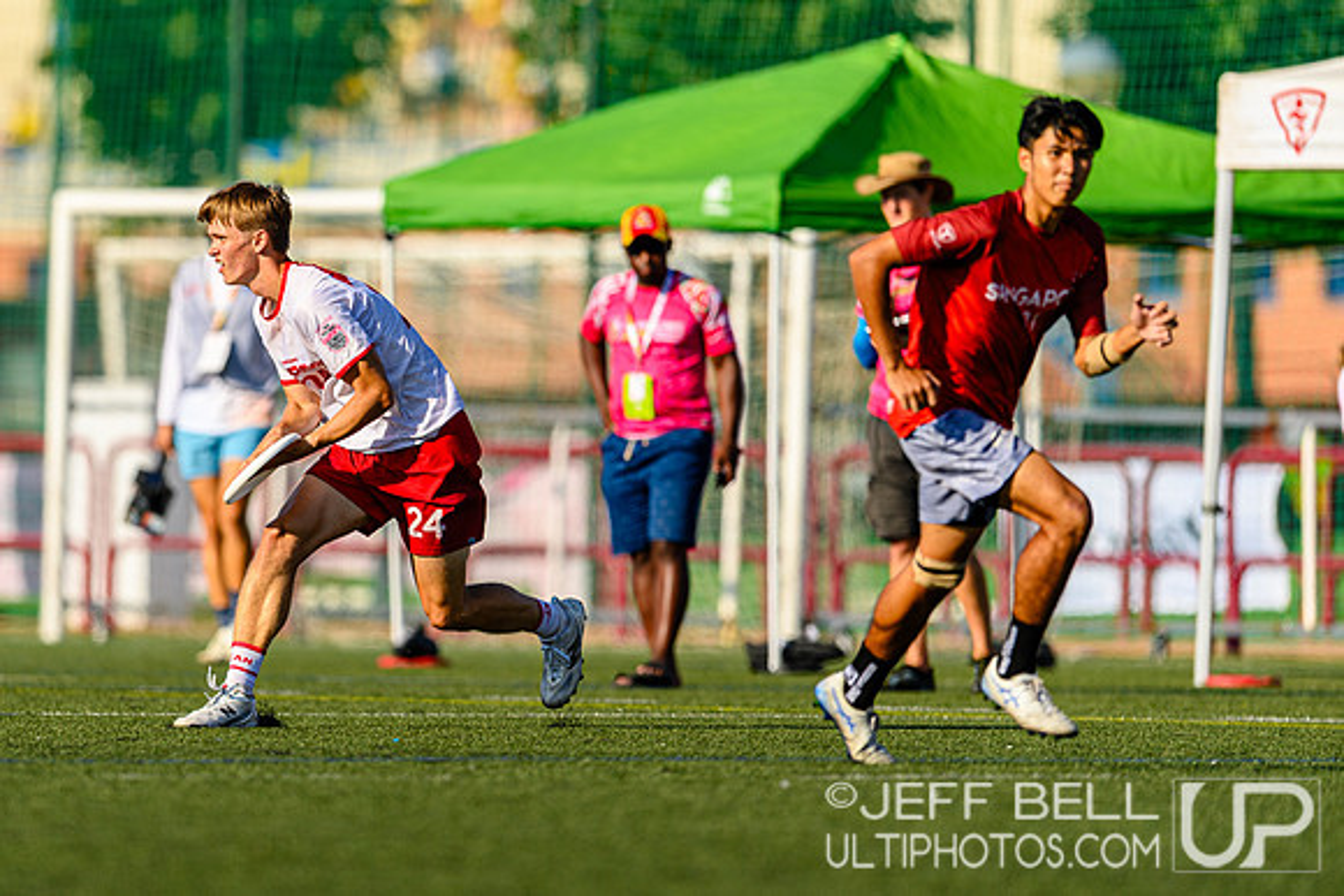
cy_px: 448
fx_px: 20566
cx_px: 419
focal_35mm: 551
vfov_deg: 2.5
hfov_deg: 3.7
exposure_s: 1/1600
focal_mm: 400
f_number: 3.2
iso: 100
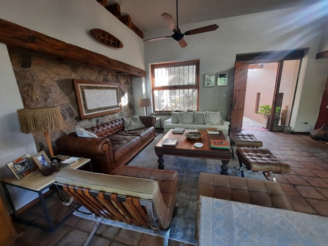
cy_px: 123
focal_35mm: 13
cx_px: 164
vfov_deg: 89.9
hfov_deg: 106.2
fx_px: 123
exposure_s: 1/50
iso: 160
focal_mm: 1.74
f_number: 2.2
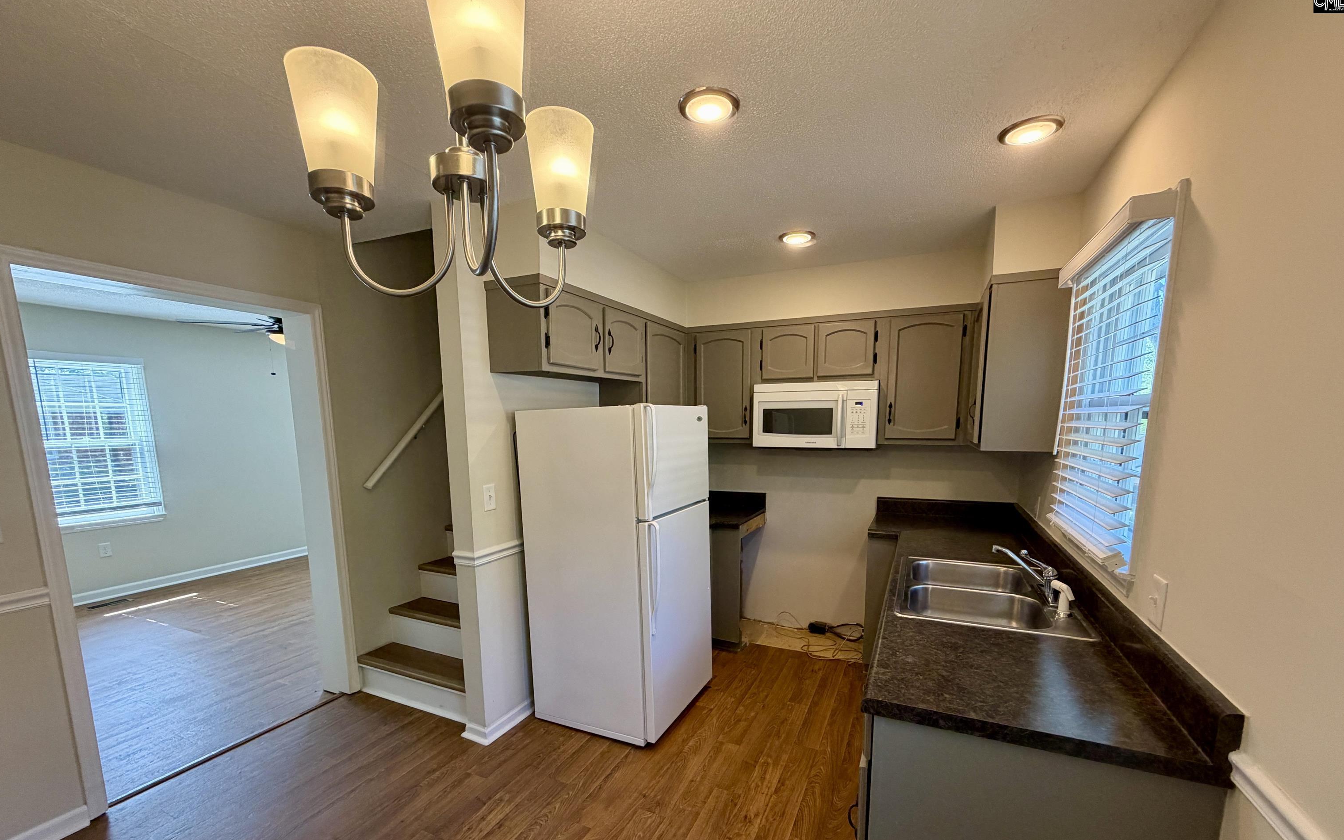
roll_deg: +0.4
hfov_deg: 101.5
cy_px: 500
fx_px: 549
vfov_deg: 74.1
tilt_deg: -9.0
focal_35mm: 15
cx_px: 677
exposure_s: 1/120
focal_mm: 2.22
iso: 200
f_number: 2.2
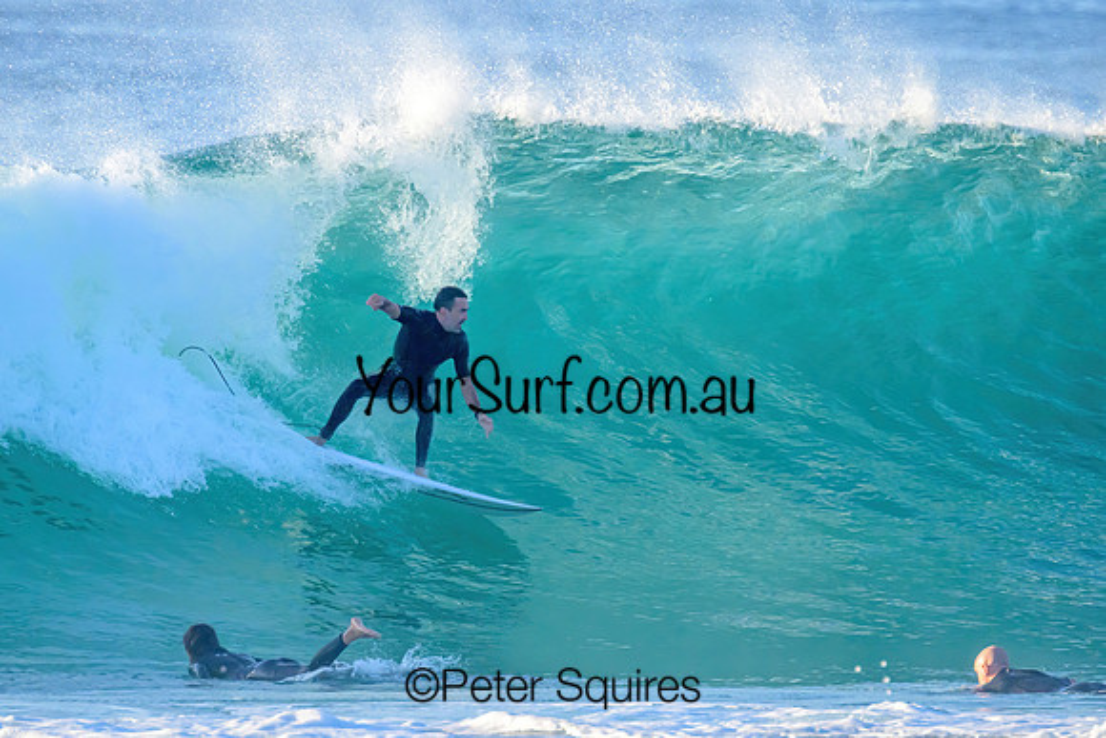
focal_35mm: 931
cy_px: 323
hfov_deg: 2.2
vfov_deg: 1.5
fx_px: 28619
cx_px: 539
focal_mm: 800
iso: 2500
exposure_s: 1/1600
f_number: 11
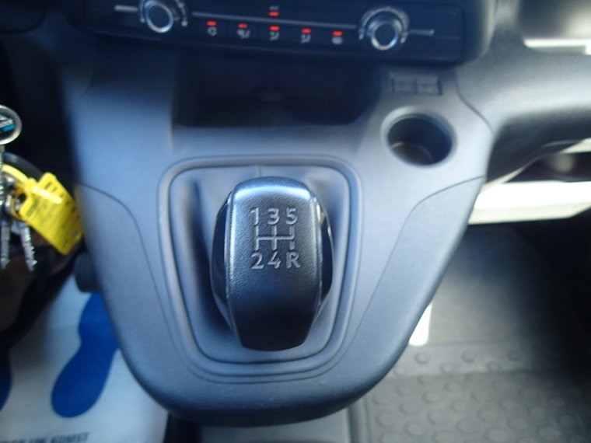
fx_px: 427
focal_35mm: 25
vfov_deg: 54.9
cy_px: 222
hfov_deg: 69.4
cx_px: 296
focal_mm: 4.5
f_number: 2
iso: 200
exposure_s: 1/40
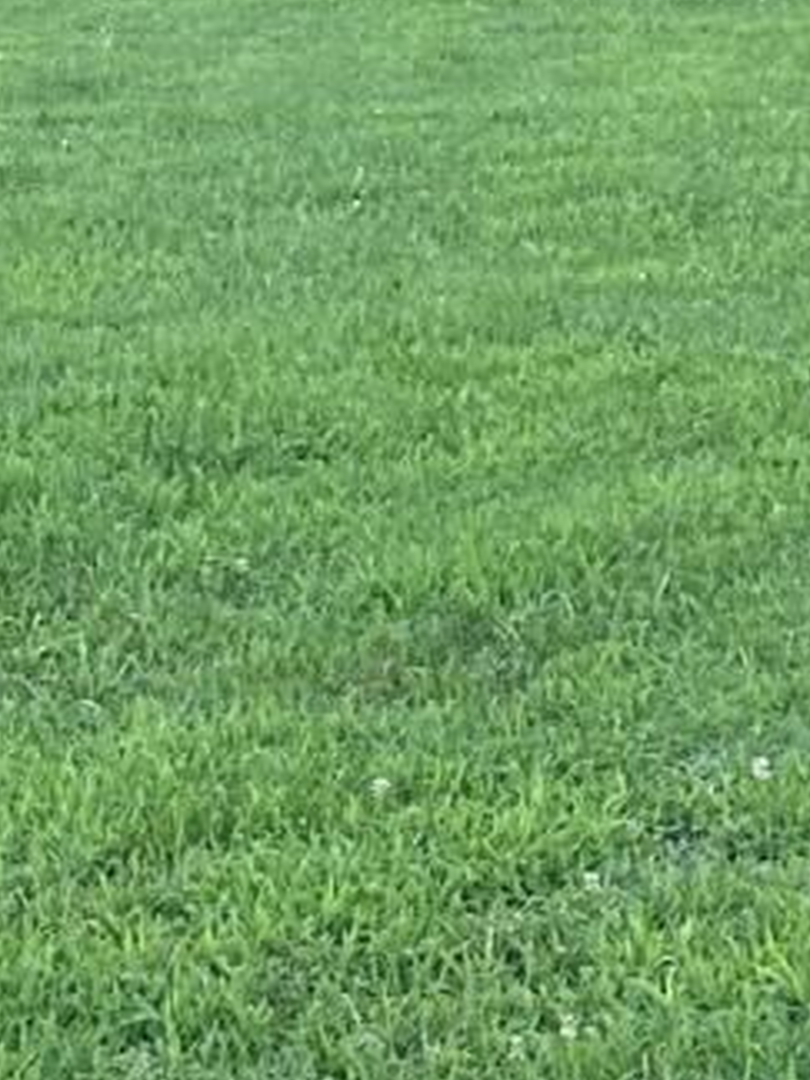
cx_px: 513
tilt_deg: -7.4
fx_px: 4618
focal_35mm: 148
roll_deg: -0.7
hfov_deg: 10.0
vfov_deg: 12.7
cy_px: -473
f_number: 1.78
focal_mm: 6.86
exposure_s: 1/535
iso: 80
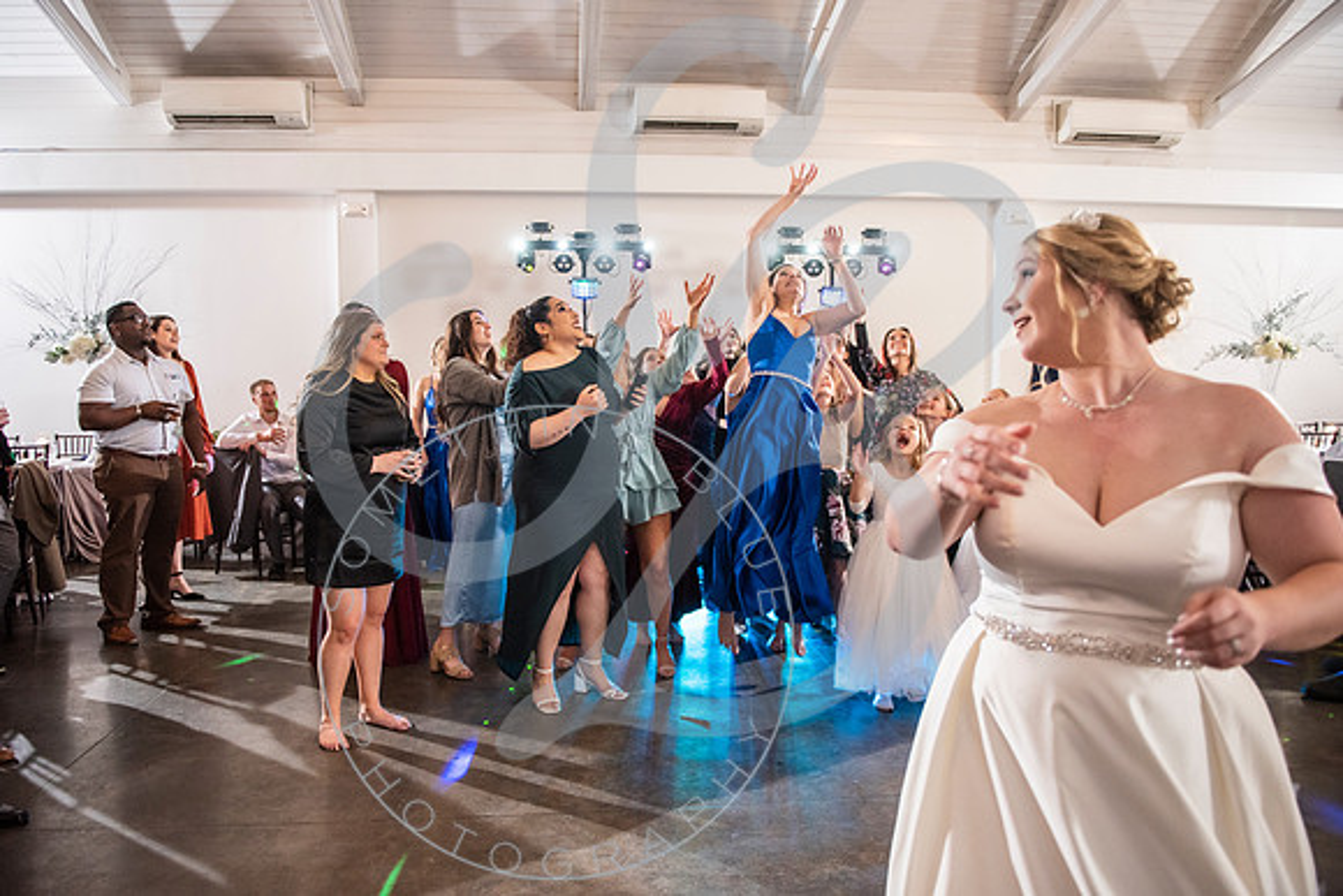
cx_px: 650
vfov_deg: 50.7
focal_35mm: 25
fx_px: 946
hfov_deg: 70.7
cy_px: 449
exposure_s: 1/125
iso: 1600
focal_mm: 24
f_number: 2.8
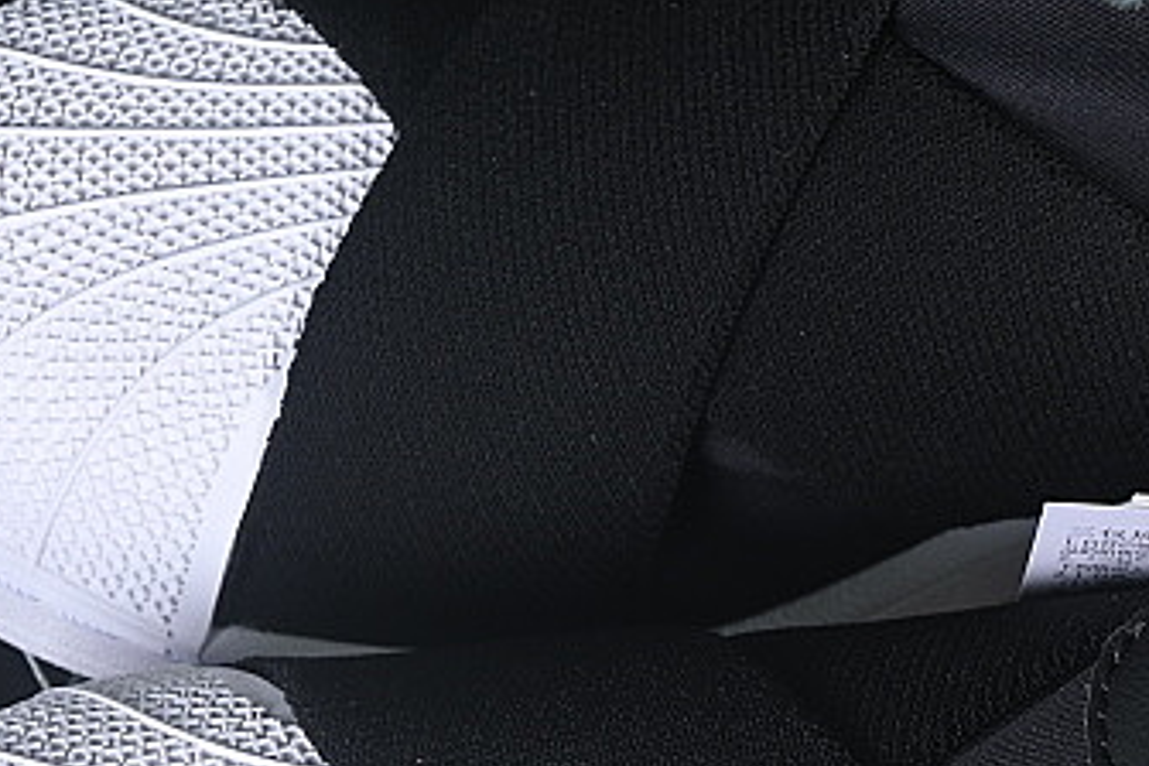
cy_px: 643
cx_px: 1087
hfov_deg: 8.5
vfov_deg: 5.7
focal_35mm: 241
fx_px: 7691
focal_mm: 50
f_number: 6.3
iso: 160
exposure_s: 1/50
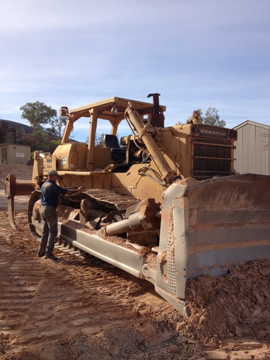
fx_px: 364
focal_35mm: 35
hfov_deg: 40.7
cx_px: 135
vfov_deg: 52.6
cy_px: 180
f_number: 2.4
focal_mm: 4.28
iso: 64
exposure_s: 1/1330
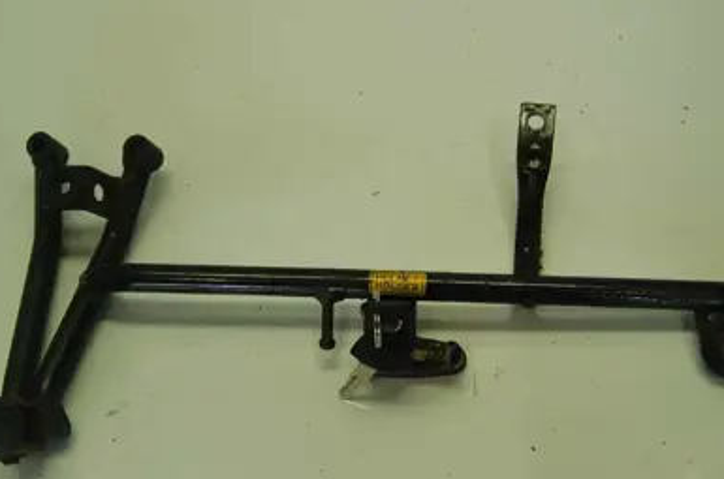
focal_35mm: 49
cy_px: 291
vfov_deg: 27.5
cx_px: 334
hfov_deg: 40.6
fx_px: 978
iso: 400
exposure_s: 1/125
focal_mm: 23
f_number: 5.6
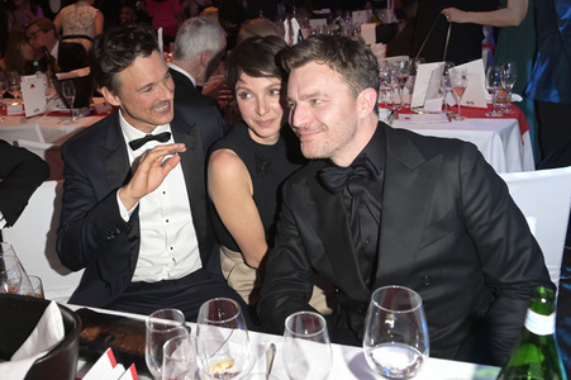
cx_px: 286
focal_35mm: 27
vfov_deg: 47.9
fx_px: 428
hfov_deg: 67.4
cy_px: 190
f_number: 5
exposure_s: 1/100
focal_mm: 27
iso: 2500
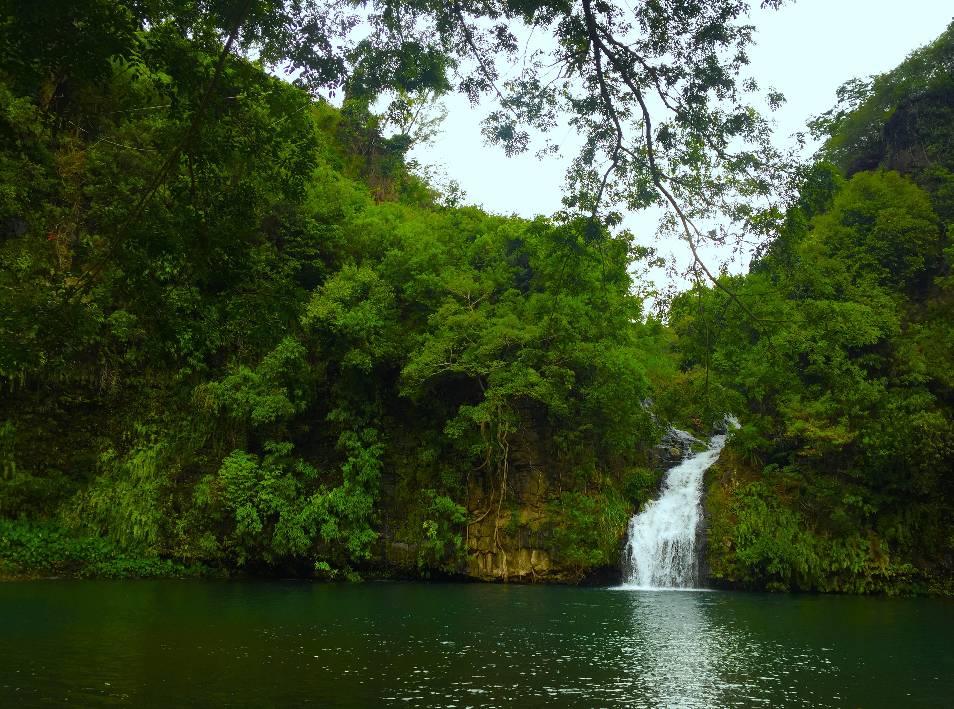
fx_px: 797
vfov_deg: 48.0
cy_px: 354
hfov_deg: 61.8
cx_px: 477
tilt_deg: +13.4
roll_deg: -2.2
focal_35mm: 29
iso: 32
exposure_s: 1/231
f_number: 2.2
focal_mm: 4.15
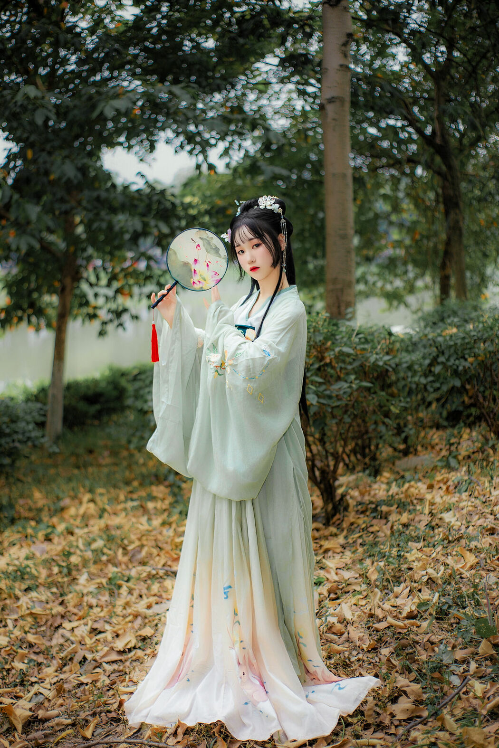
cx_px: 250
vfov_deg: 39.6
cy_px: 374
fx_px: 1040
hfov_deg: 27.0
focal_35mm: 50
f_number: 2.2
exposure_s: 1/125
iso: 100
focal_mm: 50
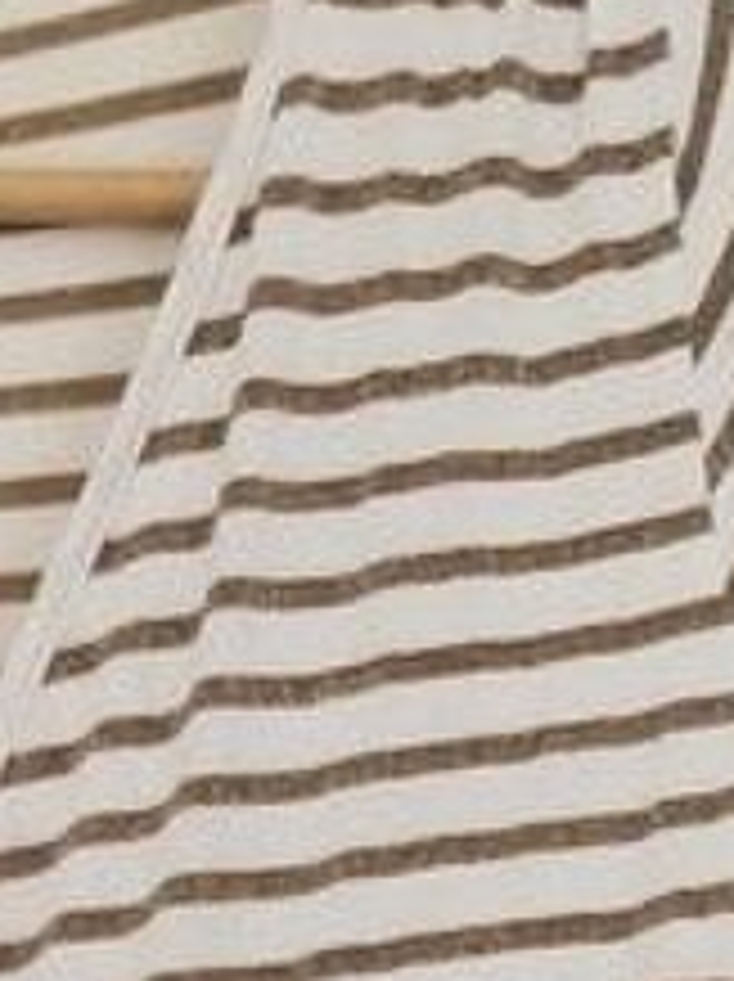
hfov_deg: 9.3
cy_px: 2149
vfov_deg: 11.0
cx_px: 158
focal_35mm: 159
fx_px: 4504
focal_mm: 4.25
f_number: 1.7
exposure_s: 1/60
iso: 125
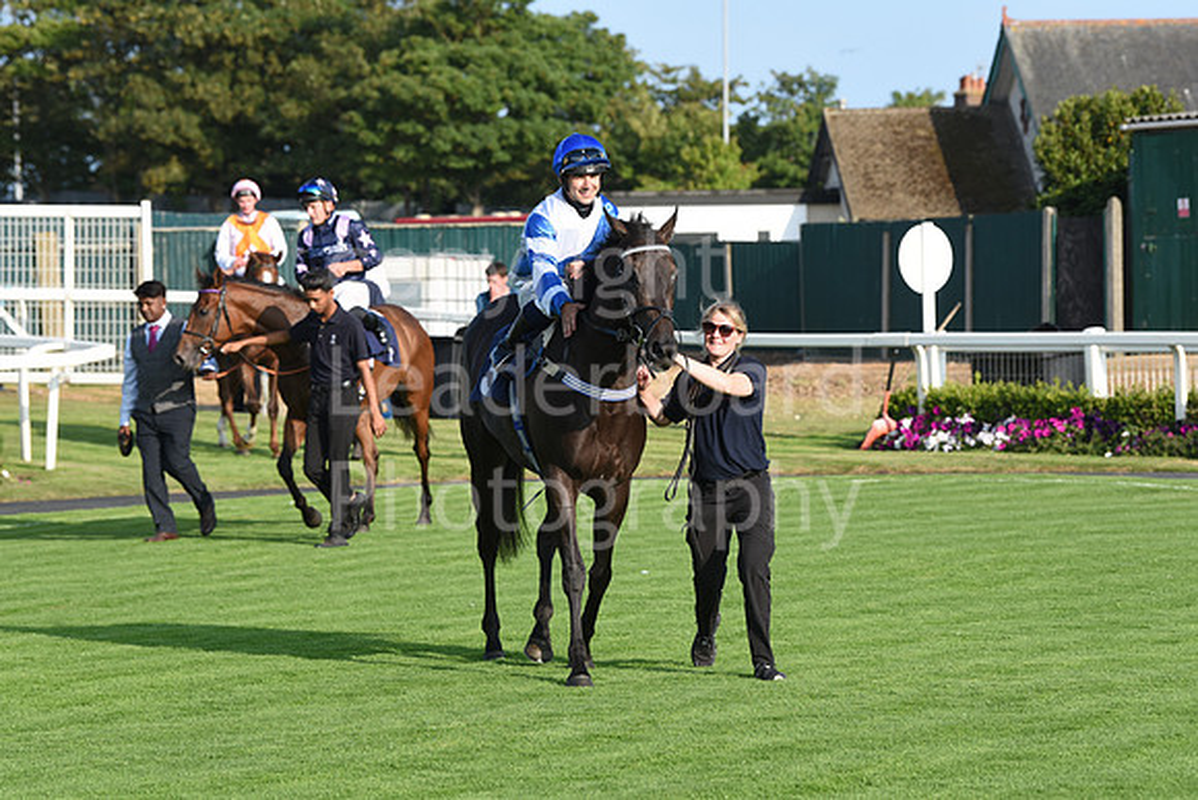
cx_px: 599
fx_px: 4993
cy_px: 400
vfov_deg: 9.2
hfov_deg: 13.7
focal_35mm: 150
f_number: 6.3
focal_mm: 150
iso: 640
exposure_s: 1/1600
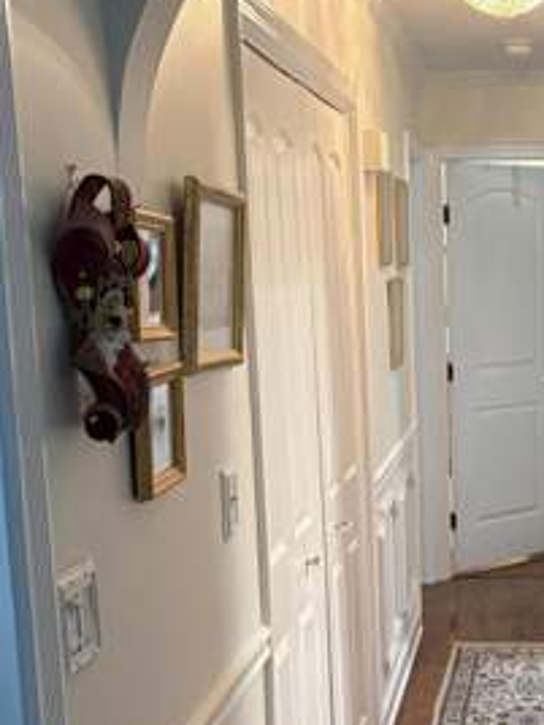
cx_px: 512
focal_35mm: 62
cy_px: 500
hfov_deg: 22.9
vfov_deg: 30.9
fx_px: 1299
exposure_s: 1/60
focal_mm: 5.96
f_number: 1.6
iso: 320
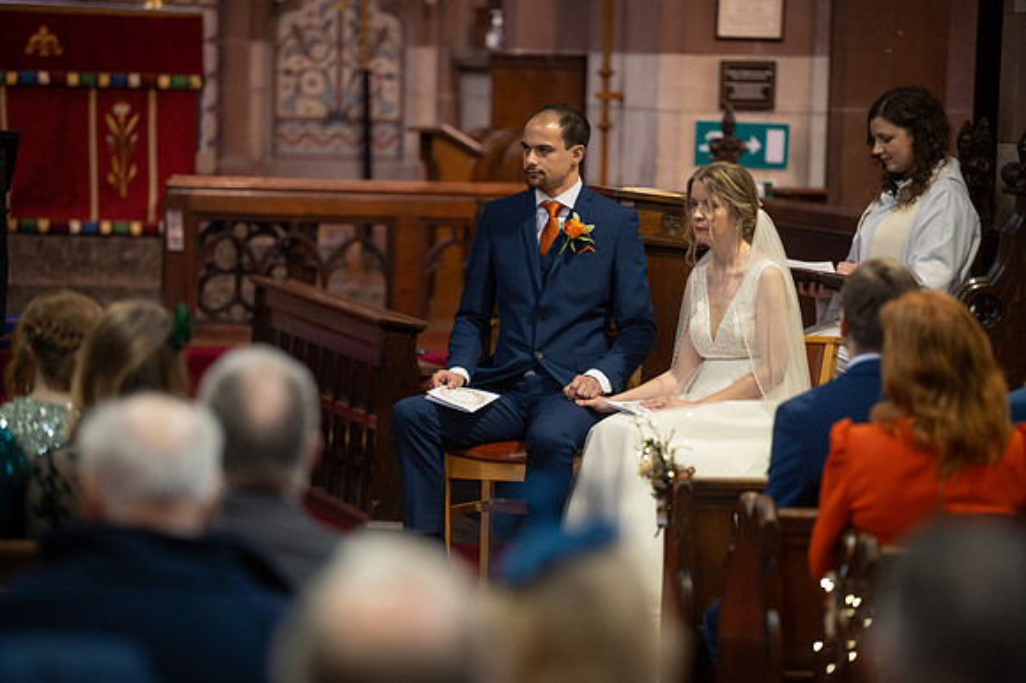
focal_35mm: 195
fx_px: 5554
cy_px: 342
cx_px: 513
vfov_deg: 7.0
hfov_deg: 10.6
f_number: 2.8
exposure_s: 1/160
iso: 1600
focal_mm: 195
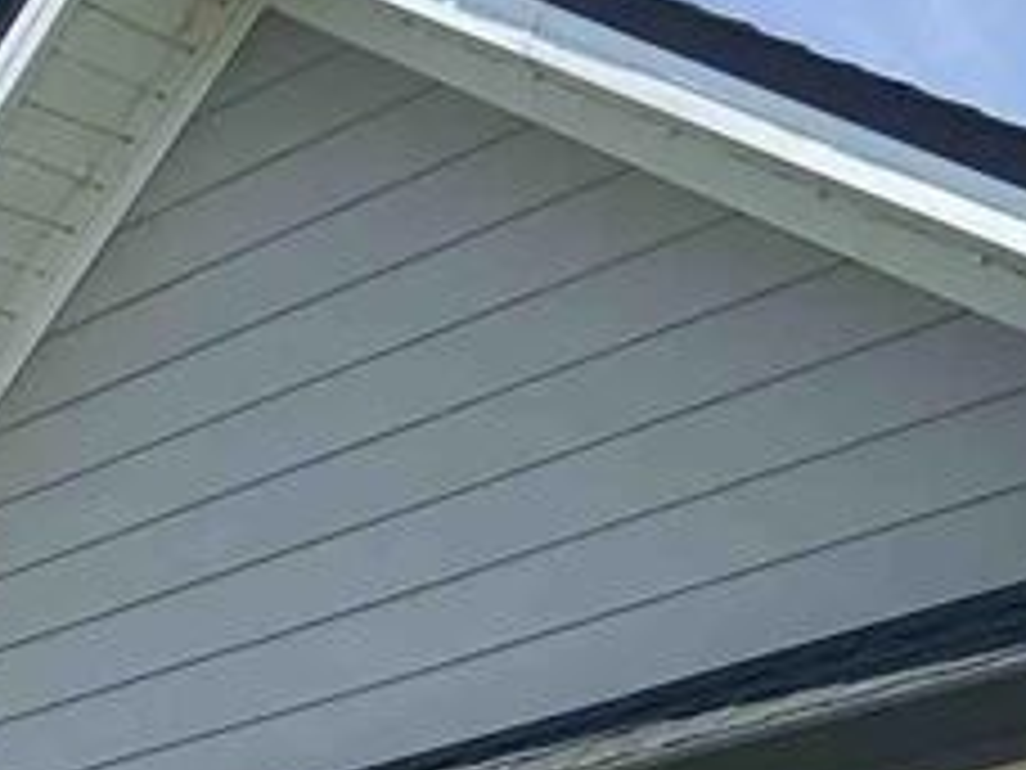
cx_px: 369
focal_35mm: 108
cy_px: 1477
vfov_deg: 12.3
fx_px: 3201
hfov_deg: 18.2
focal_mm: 6.86
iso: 80
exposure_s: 1/2660
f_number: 1.78
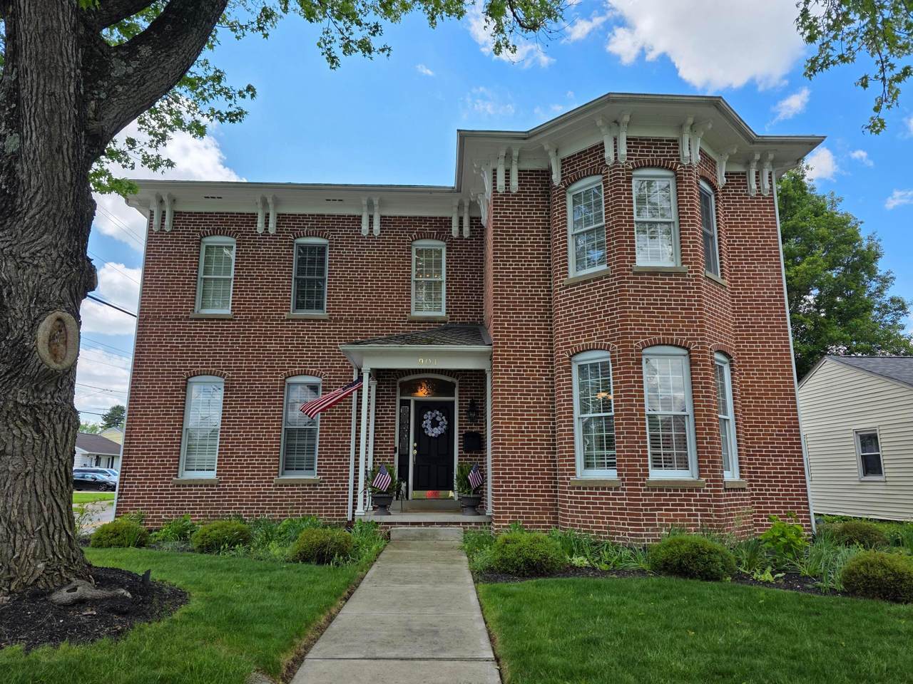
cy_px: 342
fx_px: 607
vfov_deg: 58.9
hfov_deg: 73.9
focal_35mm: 23
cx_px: 456
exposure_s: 1/4237
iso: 80
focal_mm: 6.3
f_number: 1.7
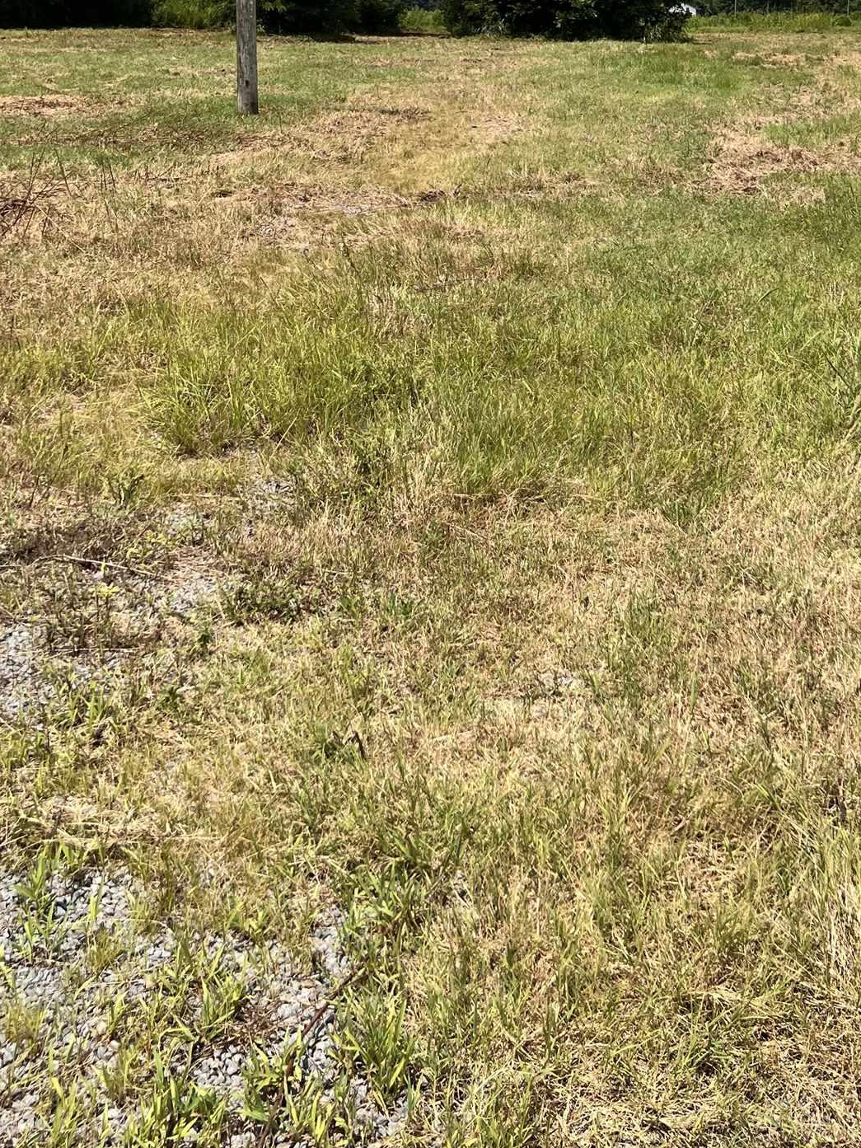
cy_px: 223
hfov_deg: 33.6
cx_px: 480
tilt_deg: -7.6
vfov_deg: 41.9
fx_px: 1426
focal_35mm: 43
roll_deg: -0.1
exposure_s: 1/5587
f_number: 1.5
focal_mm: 5.7
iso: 50
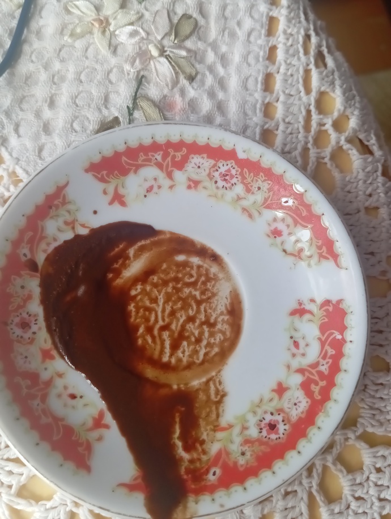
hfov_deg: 49.9
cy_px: 260
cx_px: 196
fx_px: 421
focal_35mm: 28
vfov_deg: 63.4
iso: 50
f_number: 1.8
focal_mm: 4.25
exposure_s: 1/154
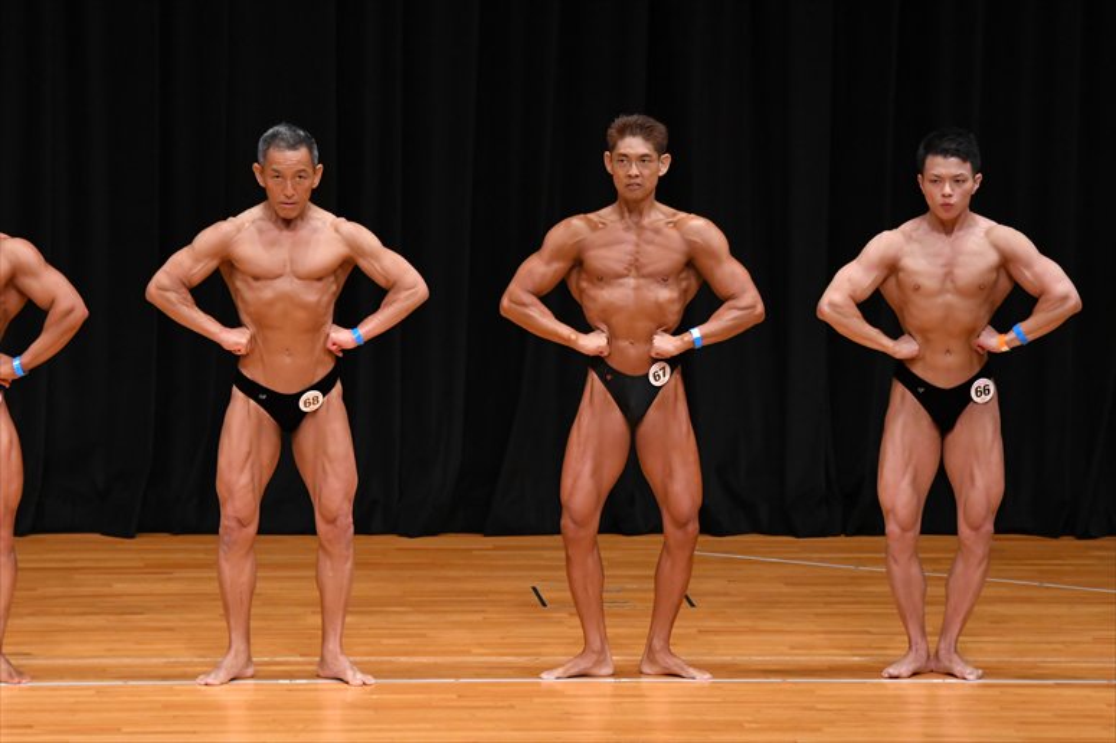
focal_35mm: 255
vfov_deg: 5.4
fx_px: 7901
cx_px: 558
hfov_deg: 8.1
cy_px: 372
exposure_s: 1/400
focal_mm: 170
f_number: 5.6
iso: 3200
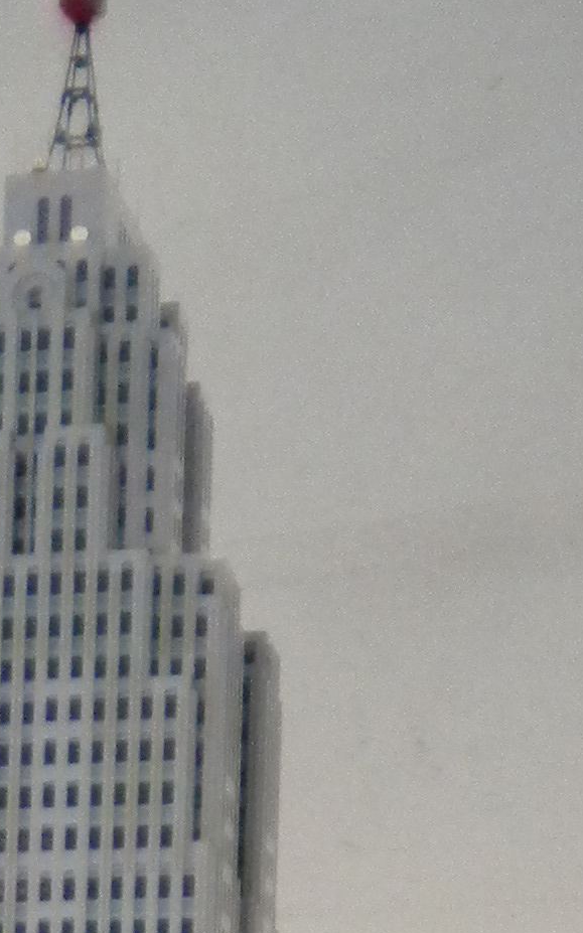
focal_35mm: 146
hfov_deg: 8.6
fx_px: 3713
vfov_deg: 12.9
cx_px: -458
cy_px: 1735
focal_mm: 6.3
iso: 400
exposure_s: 1/52
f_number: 3.1
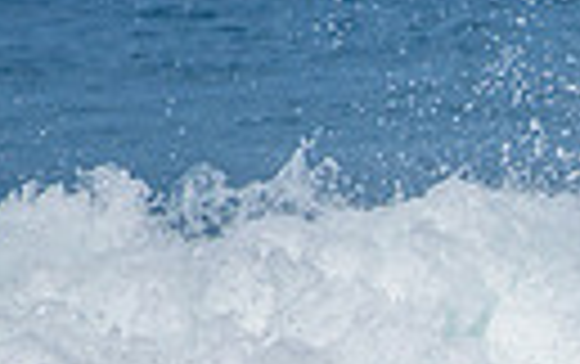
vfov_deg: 0.6
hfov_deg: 0.9
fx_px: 36261
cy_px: 649
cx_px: 886
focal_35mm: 2291
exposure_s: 1/2500
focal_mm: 500
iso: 250
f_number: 6.3
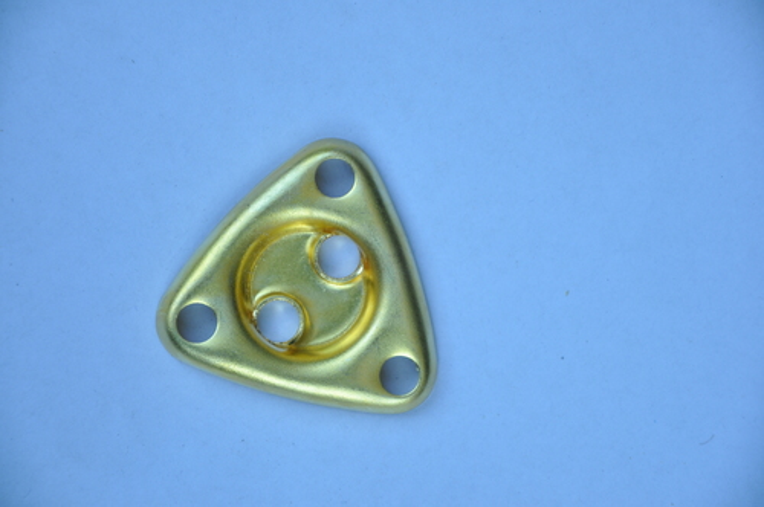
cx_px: 382
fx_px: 3338
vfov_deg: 8.7
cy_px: 254
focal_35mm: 158
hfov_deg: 13.1
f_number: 5.6
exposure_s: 1/125
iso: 320
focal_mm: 105
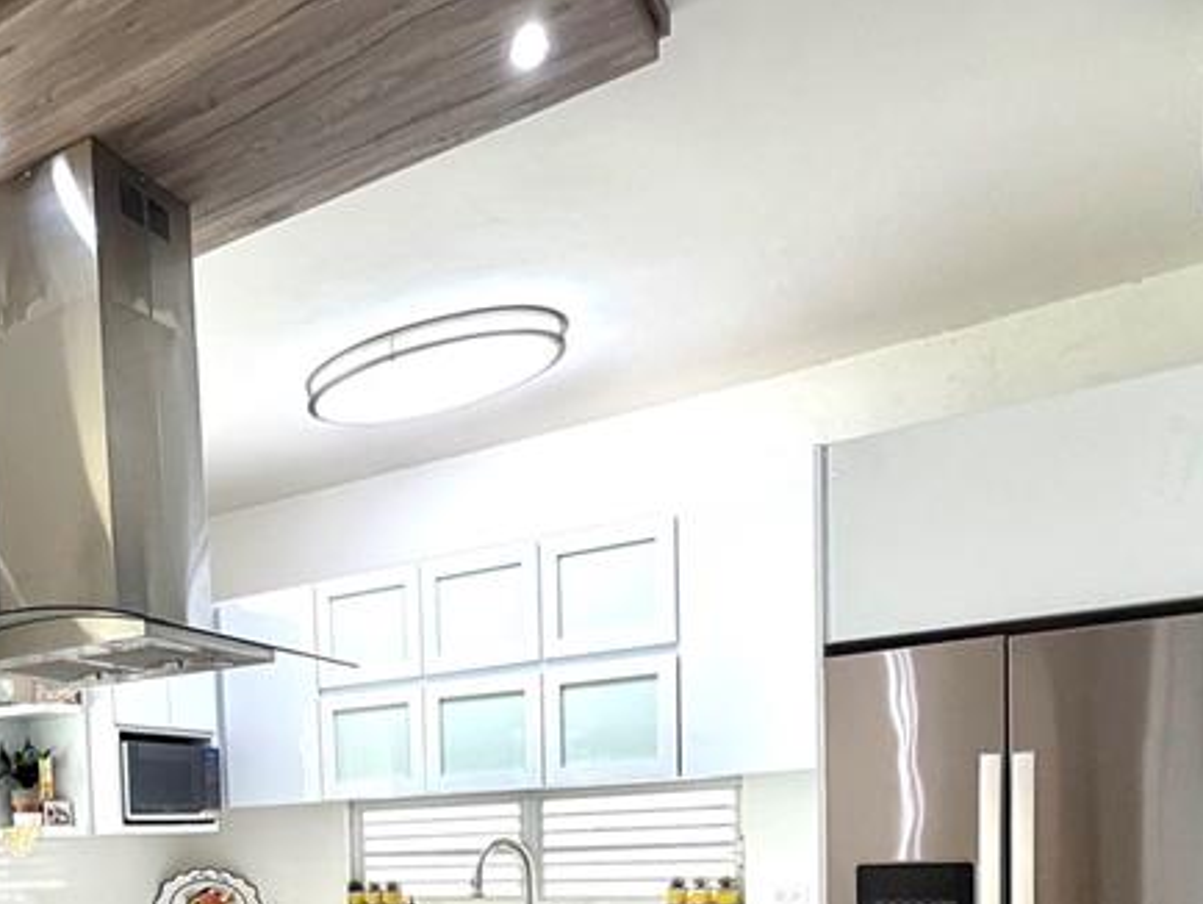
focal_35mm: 33
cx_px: 277
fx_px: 1147
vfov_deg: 37.8
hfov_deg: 52.5
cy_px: 923
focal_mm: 2.22
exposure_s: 1/120
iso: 125
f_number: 2.2
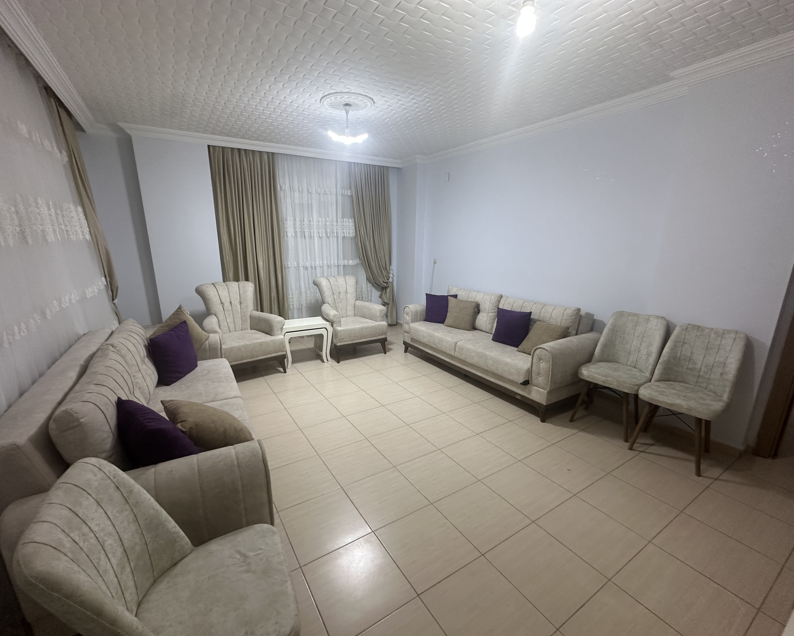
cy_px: 327
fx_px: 353
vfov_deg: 84.0
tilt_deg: -14.3
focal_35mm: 15
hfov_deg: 96.7
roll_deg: -0.4
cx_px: 382
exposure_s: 1/50
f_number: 2.2
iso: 160
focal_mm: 2.22
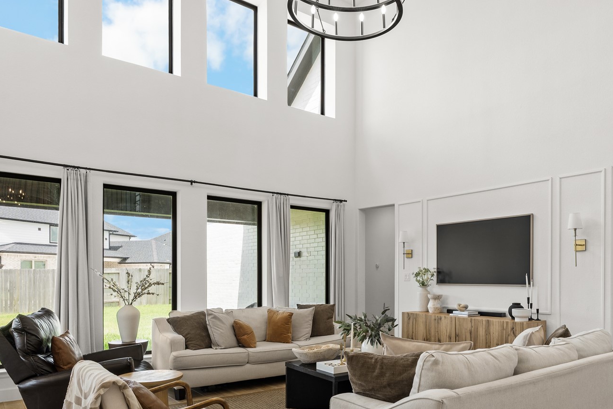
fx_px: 460
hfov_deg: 66.5
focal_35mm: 27
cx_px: 378
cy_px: 276
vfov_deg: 47.1
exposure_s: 1/3
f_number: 9
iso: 200
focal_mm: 16
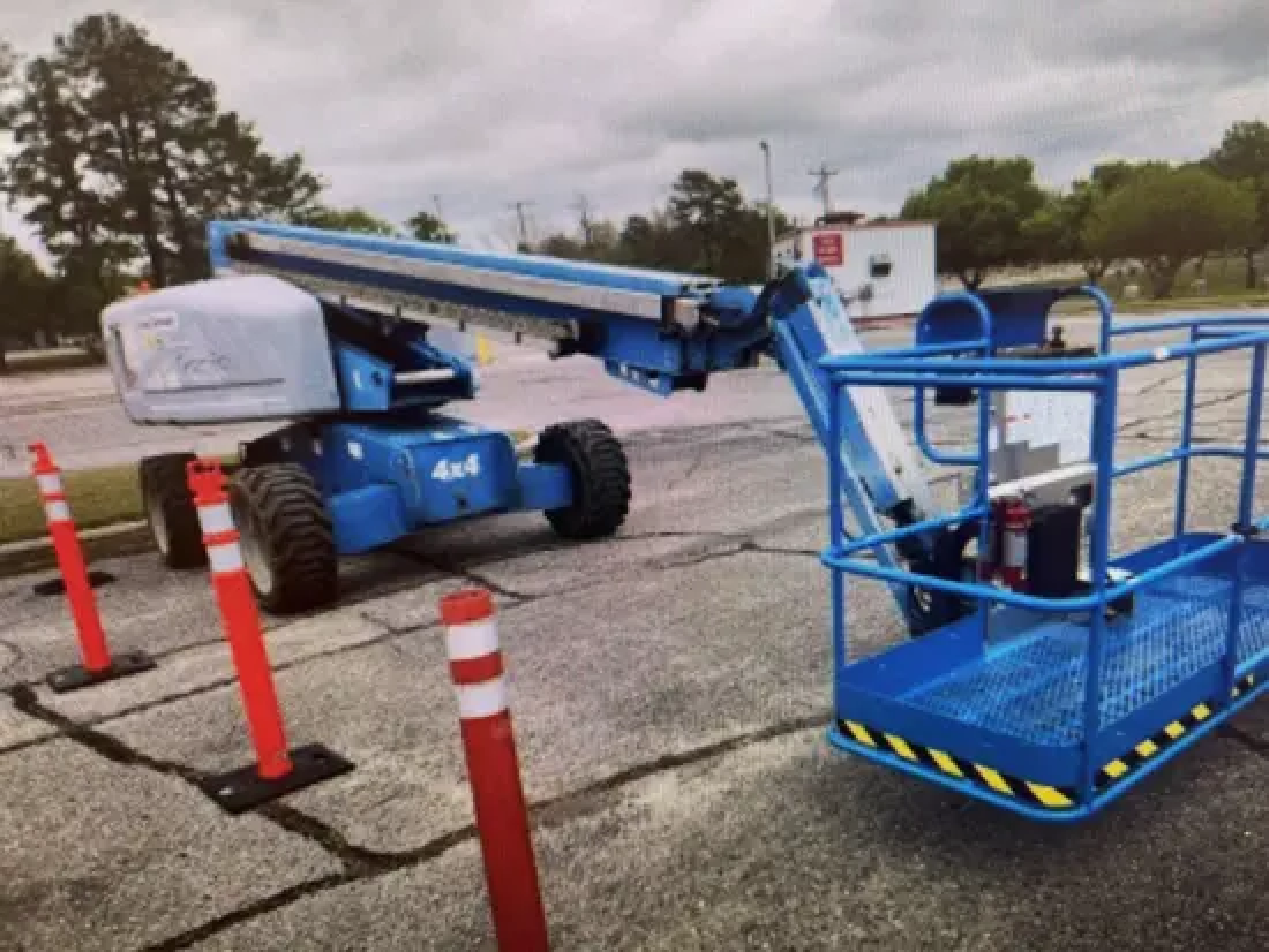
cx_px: 634
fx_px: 954
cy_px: 476
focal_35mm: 26
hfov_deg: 67.3
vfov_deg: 53.1
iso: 100
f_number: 1.6
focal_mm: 5.1
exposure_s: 1/60
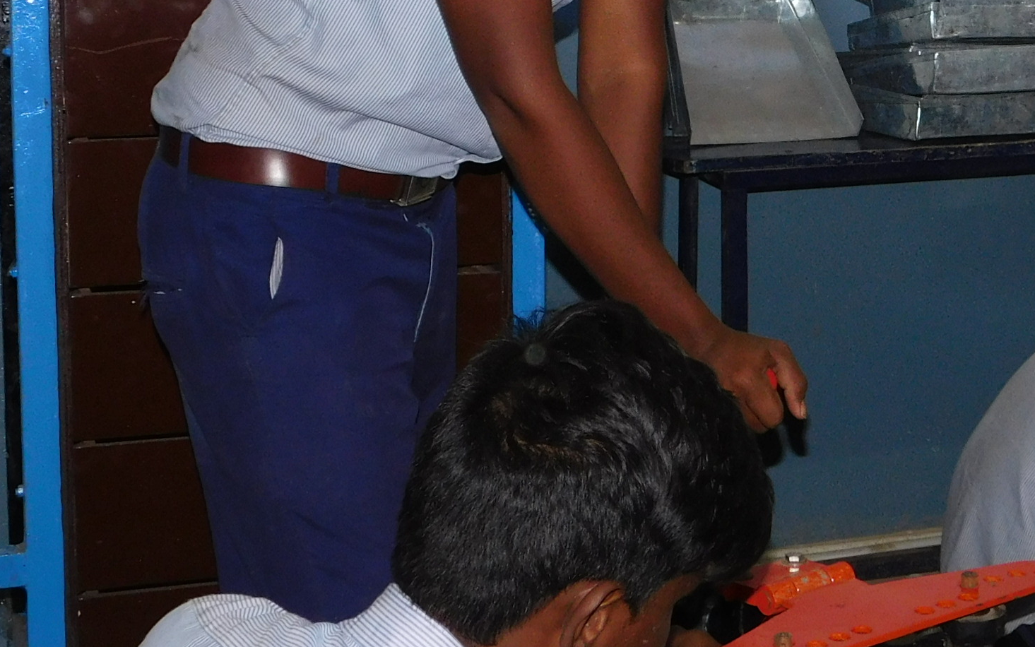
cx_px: 867
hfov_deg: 23.9
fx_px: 2398
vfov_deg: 15.1
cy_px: 4
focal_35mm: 85
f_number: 3.5
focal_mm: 6.3
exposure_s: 1/30
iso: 200
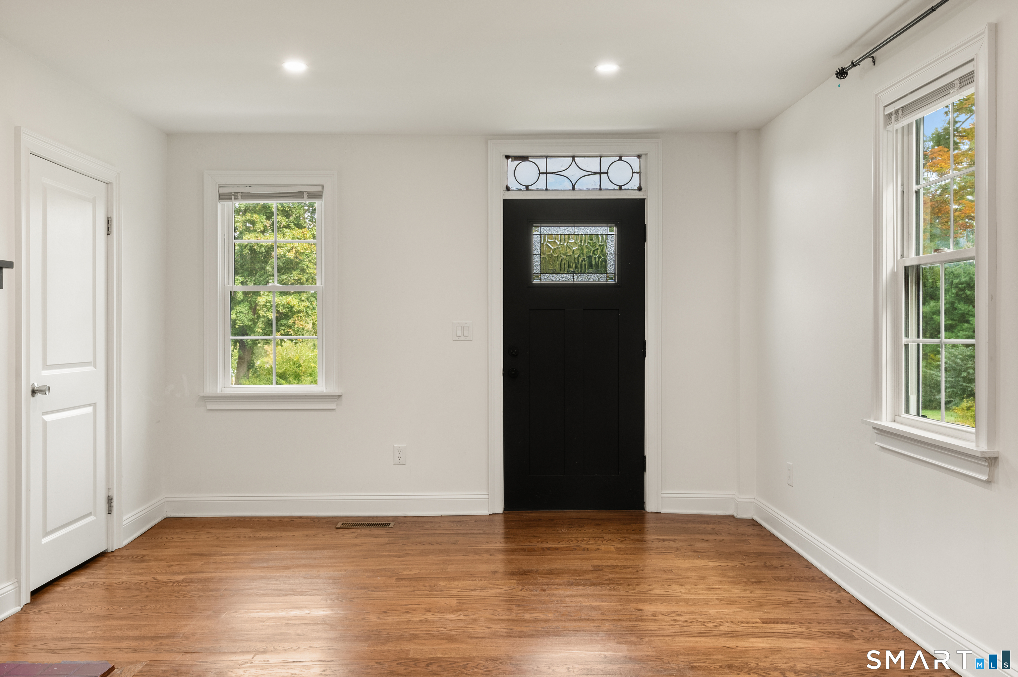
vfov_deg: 43.6
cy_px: 338
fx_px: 848
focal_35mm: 30
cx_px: 509
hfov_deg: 62.0
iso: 250
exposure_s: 1/1.25
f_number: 11
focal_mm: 20
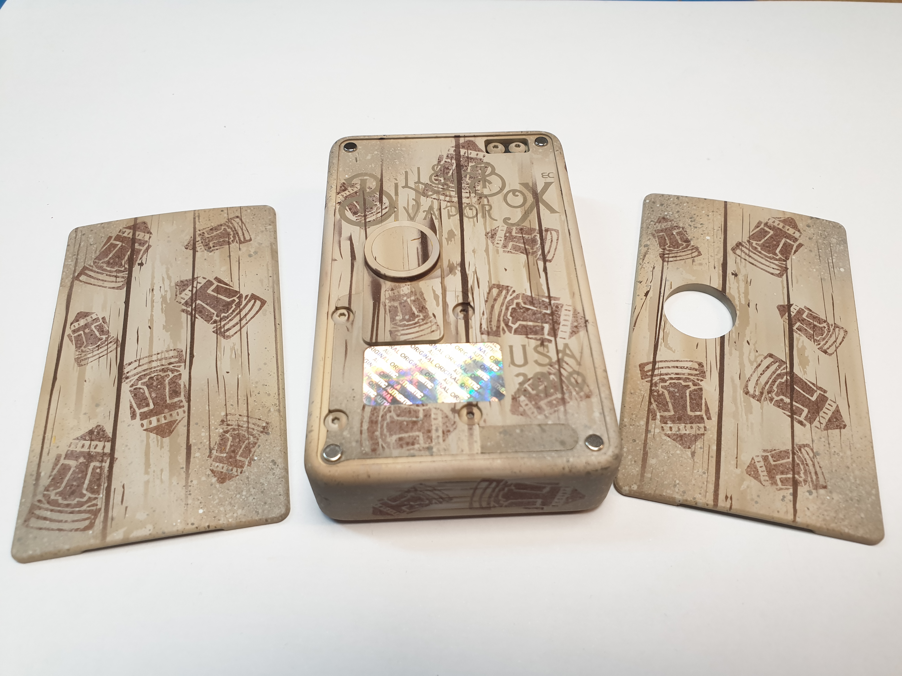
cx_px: 451
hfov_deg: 67.3
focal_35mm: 26
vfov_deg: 53.1
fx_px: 677
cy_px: 338
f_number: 2.4
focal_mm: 4.3
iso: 100
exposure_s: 1/50
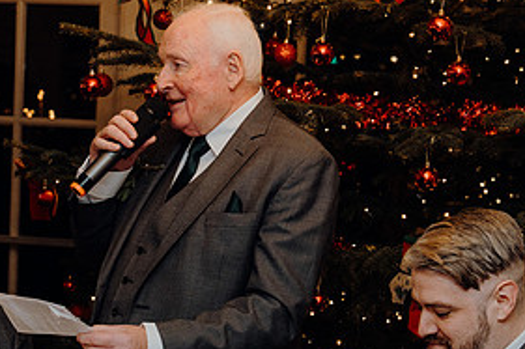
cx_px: 187
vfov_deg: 14.3
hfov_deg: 21.4
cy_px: 244
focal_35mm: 95
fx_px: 1385
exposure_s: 1/160
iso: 2500
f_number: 3.5
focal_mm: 46
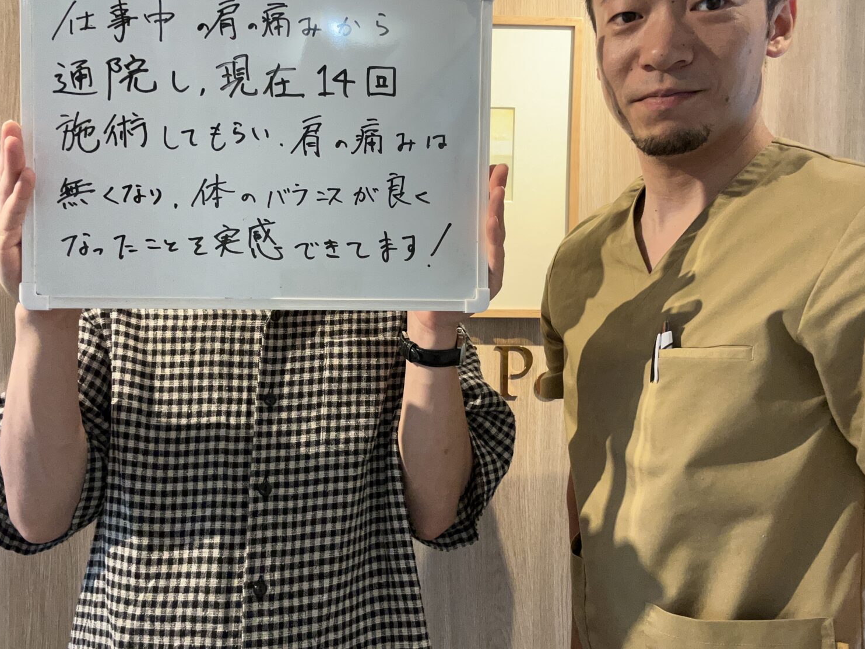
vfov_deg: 45.4
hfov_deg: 58.2
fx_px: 775
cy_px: 312
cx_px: 388
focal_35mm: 31
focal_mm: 2.69
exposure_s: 1/59
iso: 200
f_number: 1.9
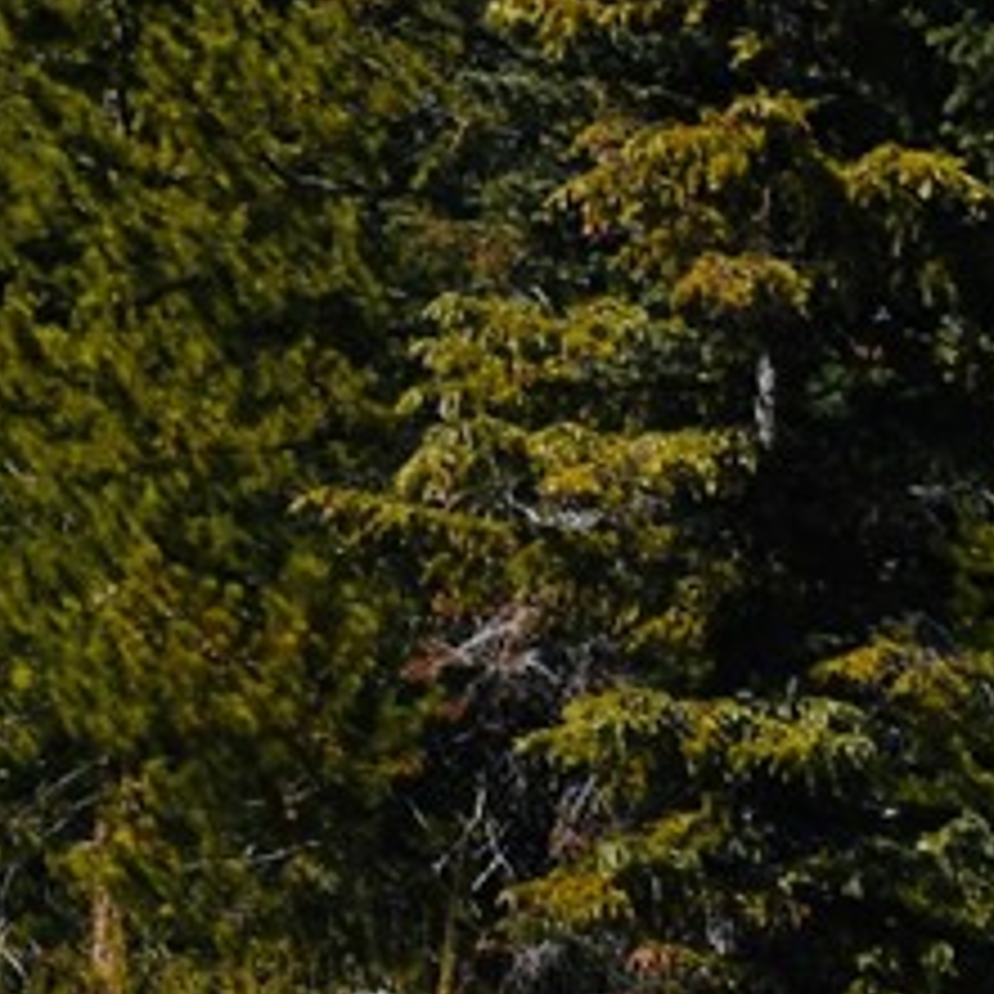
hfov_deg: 2.5
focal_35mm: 684
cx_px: -1473
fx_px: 22221
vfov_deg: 2.6
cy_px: -1014
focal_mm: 70
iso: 100
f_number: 14
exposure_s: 1/200
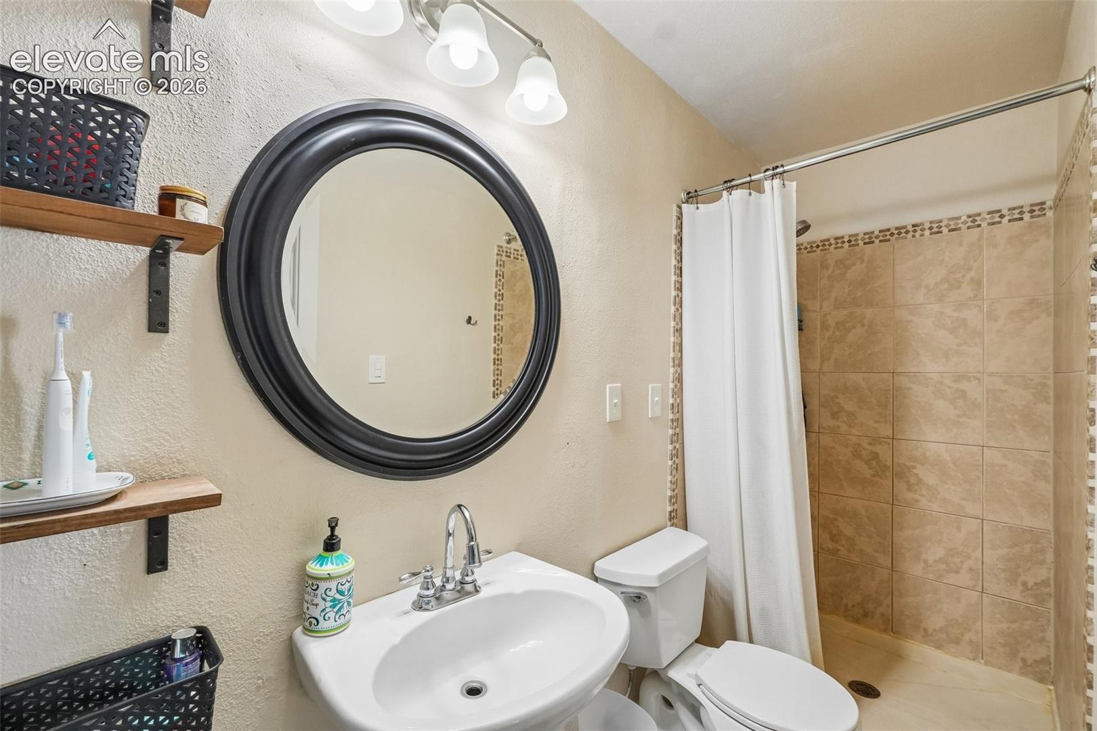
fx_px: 457
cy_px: 366
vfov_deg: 77.3
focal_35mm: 15
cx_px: 548
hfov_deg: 100.4
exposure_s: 1/25
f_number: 8
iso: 800
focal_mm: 10
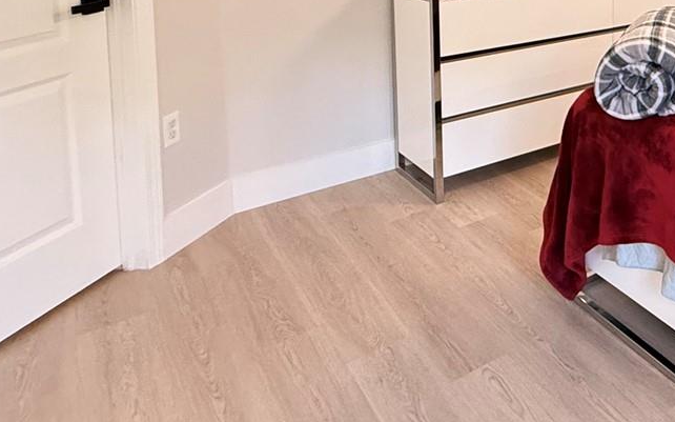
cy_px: -56
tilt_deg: -3.9
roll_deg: -0.1
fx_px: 681
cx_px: 697
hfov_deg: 43.8
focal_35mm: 37
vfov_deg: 30.4
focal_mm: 2.22
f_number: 2.2
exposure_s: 1/60
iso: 500
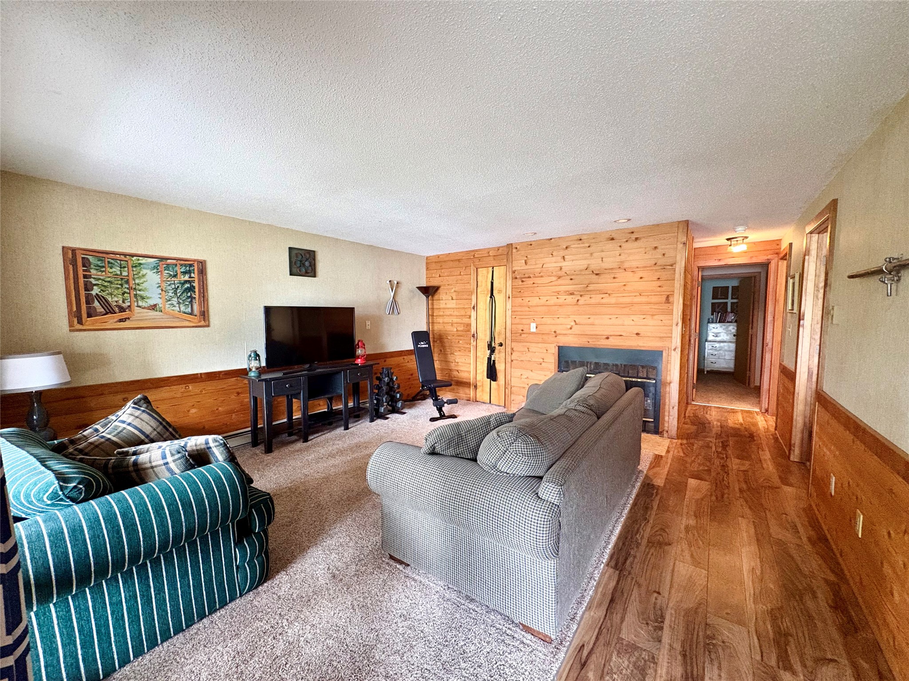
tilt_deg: -2.6
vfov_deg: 85.7
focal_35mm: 14
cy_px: 340
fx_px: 368
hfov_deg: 102.1
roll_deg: +0.4
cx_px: 454
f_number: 2.2
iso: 640
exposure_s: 1/60
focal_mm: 2.22
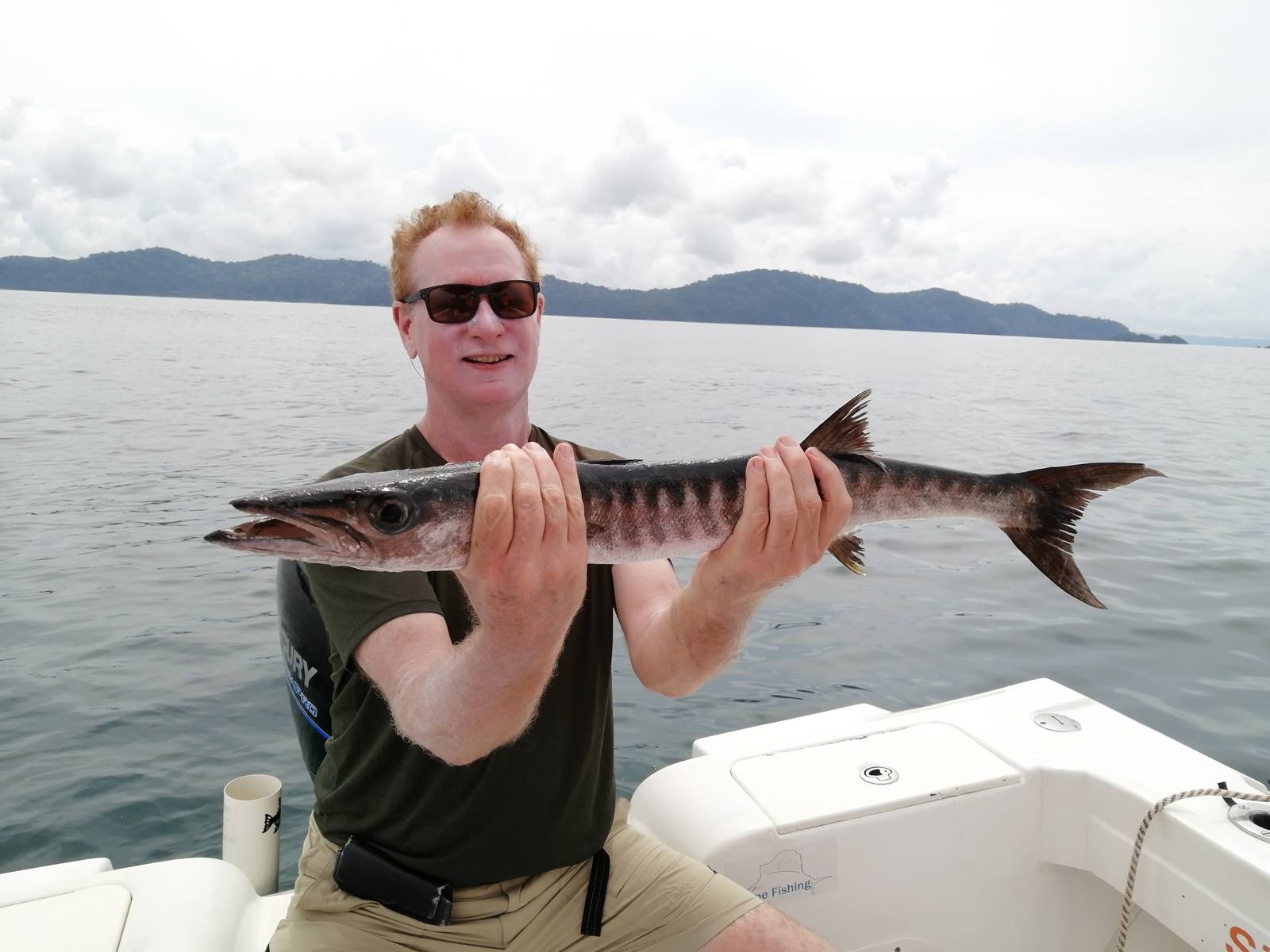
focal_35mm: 27
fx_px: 991
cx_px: 635
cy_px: 476
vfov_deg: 51.4
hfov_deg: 65.3
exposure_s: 1/1290
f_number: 1.8
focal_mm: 3.62
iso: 50
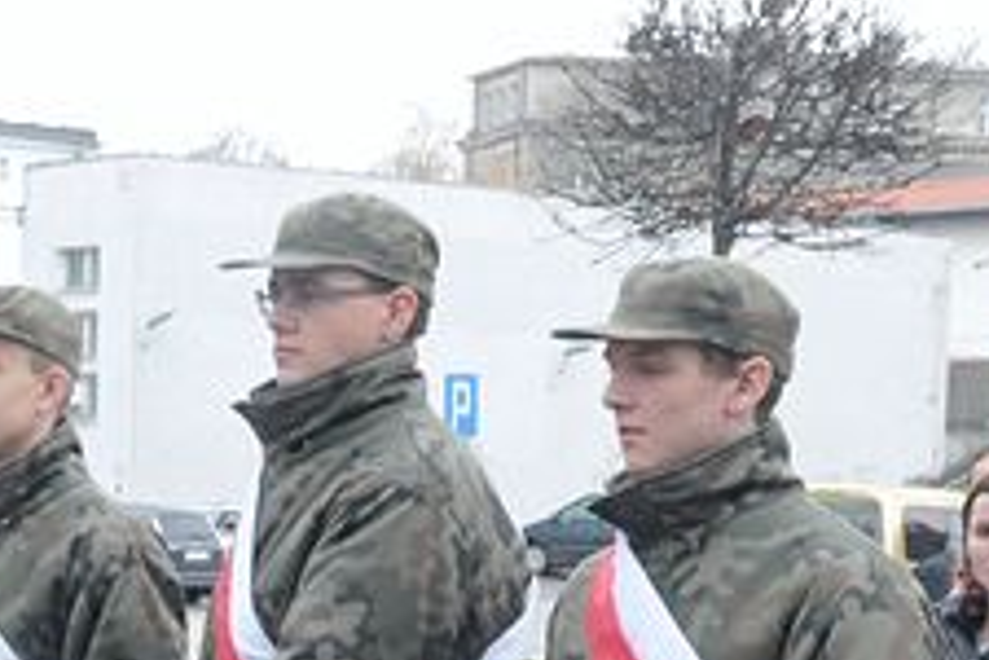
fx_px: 3736
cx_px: -176
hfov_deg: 14.6
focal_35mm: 136
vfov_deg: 9.8
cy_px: 917
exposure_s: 1/200
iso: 1600
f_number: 7.1
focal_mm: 24
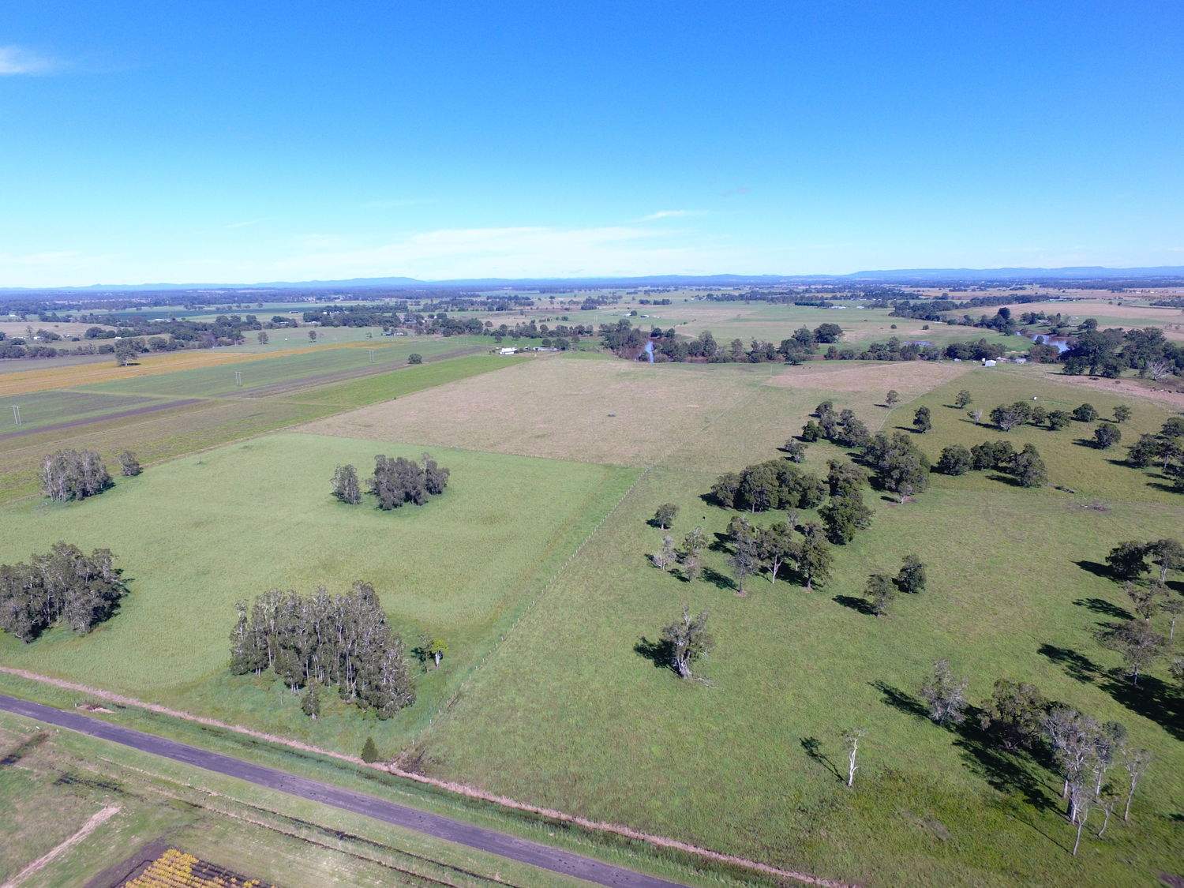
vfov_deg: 66.0
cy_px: 444
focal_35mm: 20
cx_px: 592
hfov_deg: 81.7
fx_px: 684
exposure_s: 1/612
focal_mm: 3.61
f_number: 2.8
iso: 100
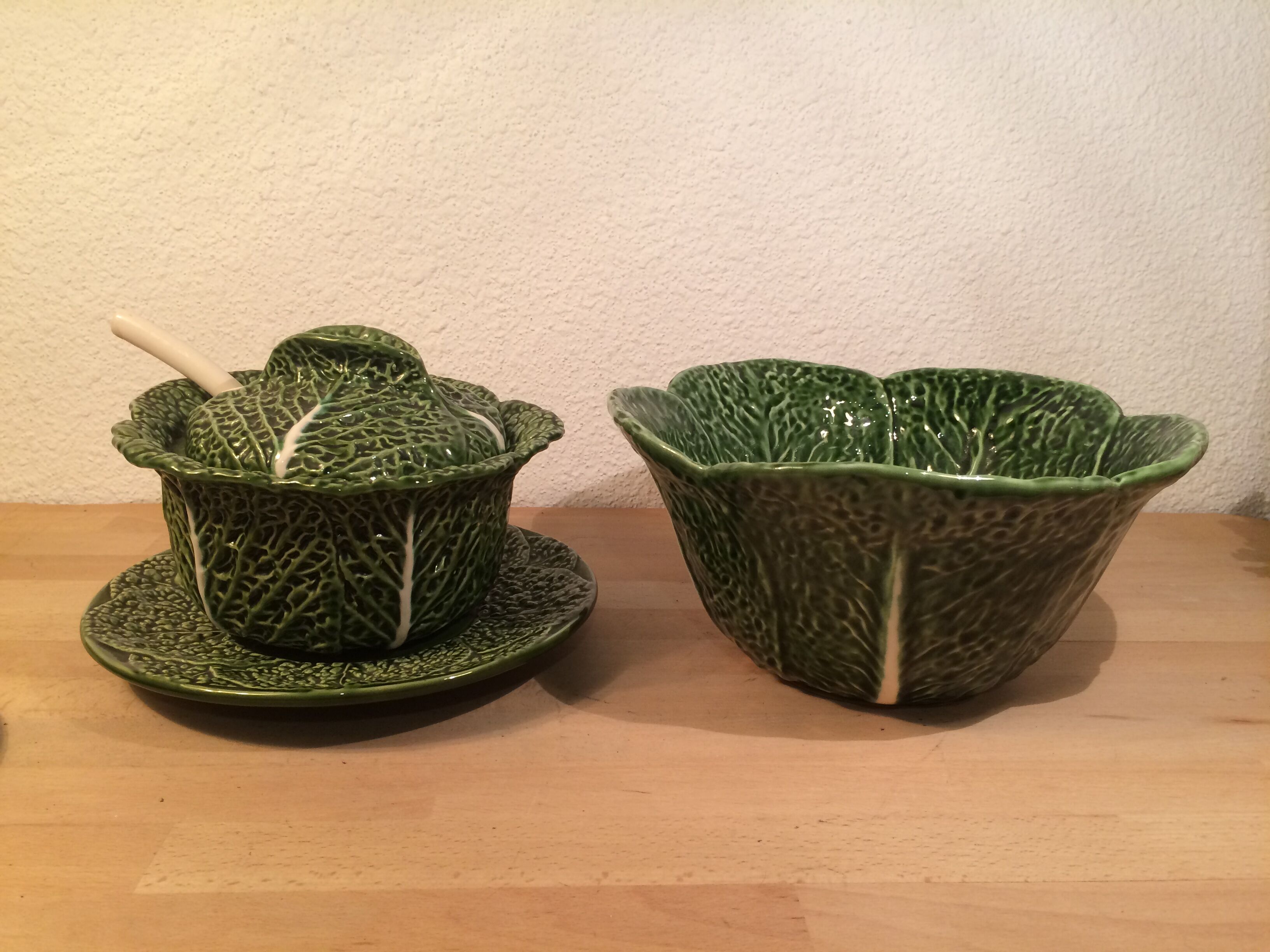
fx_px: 1064
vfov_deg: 48.2
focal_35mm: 29
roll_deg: -1.4
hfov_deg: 61.7
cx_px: 635
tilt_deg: -14.2
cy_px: 476
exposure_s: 1/33
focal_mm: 4.15
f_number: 2.2
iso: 64
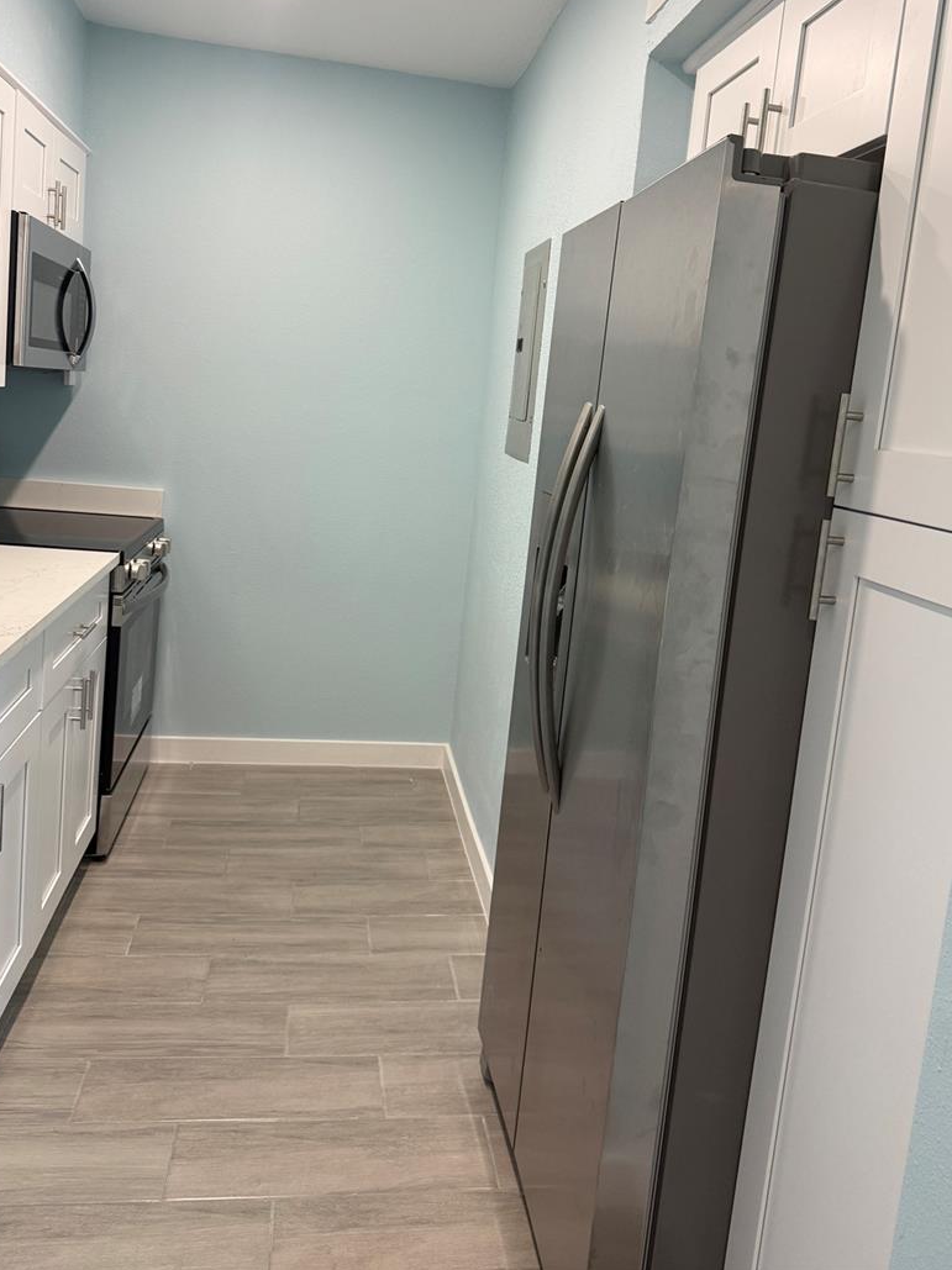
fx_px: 1027
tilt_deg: -7.1
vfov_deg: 63.1
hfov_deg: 49.7
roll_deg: -5.3
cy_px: 533
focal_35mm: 28
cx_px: 500
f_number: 1.78
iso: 160
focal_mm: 6.76
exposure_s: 1/120
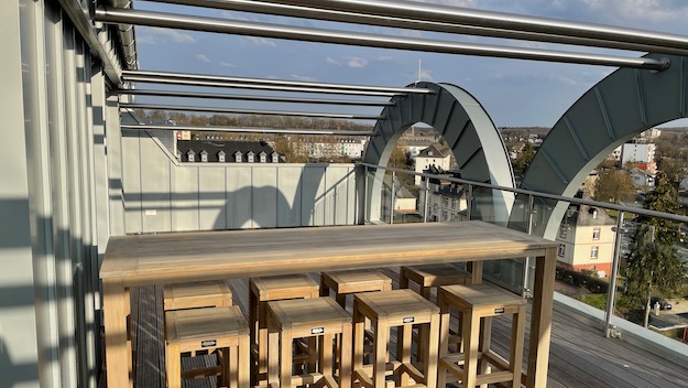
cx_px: 346
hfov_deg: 66.0
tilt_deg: -8.9
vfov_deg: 40.1
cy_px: 227
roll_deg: -2.0
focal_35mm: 29
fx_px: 529
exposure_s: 1/3125
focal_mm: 4.2
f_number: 1.6
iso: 32
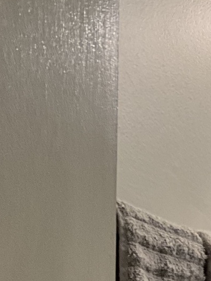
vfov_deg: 13.4
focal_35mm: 126
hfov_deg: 11.4
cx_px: 285
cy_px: 564
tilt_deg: -7.9
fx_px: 1023
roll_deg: -2.4
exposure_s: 1/60
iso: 100
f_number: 1.8
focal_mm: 3
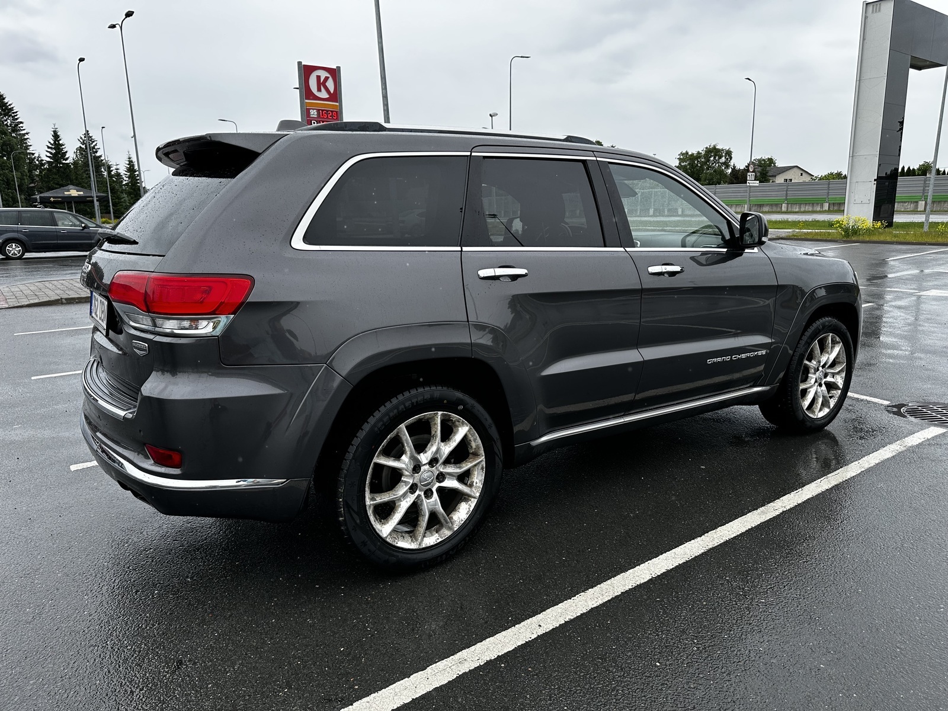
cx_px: 474
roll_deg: +0.6
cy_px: 356
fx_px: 657
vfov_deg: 56.8
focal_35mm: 24
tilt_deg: -12.0
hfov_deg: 71.6
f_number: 1.78
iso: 80
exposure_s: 1/894
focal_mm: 6.86
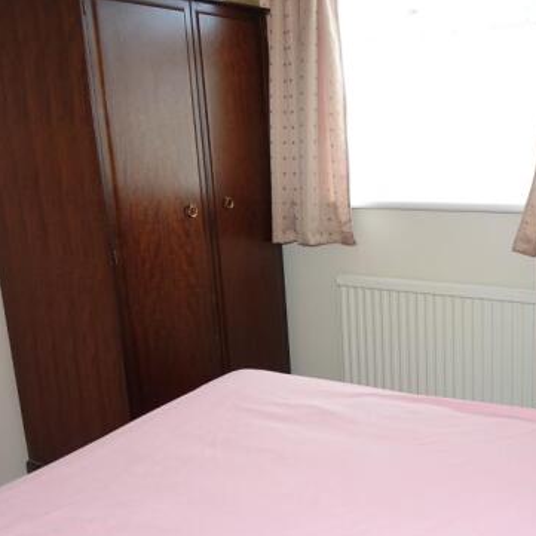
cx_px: 388
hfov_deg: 43.8
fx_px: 648
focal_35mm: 37
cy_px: 271
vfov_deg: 44.9
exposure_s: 1/30
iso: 160
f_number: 2.4
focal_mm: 8.8
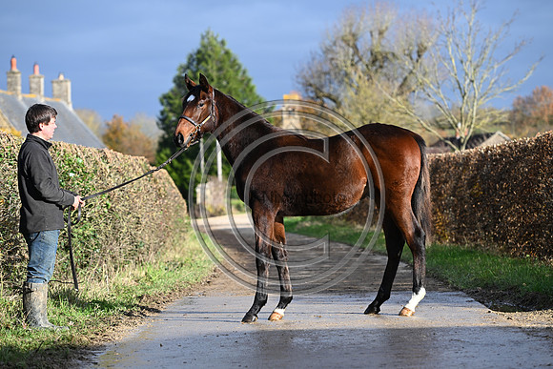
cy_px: 184
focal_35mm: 135
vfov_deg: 10.2
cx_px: 276
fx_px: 2074
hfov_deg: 15.2
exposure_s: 1/1000
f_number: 4.5
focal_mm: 135
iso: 250
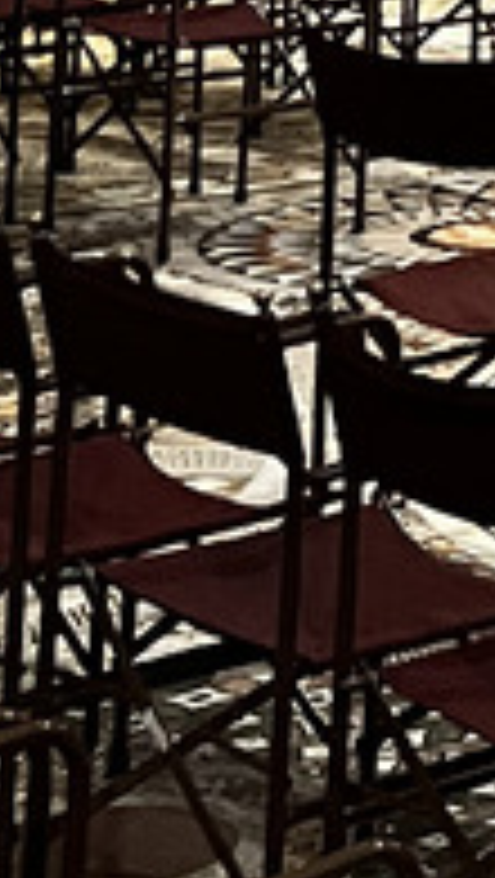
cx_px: 1598
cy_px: -1085
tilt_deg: +7.5
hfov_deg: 6.3
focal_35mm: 174
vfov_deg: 10.9
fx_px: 4051
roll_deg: +0.0
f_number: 1.5
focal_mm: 5.7
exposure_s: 1/33
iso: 640
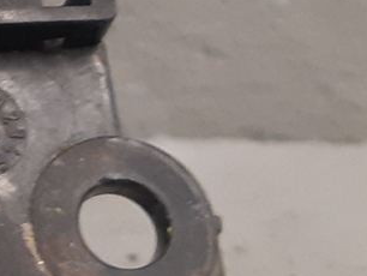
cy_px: -142
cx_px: -524
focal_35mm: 174
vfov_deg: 8.4
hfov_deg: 9.9
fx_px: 1846
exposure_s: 1/50
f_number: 1.7
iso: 200
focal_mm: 3.93
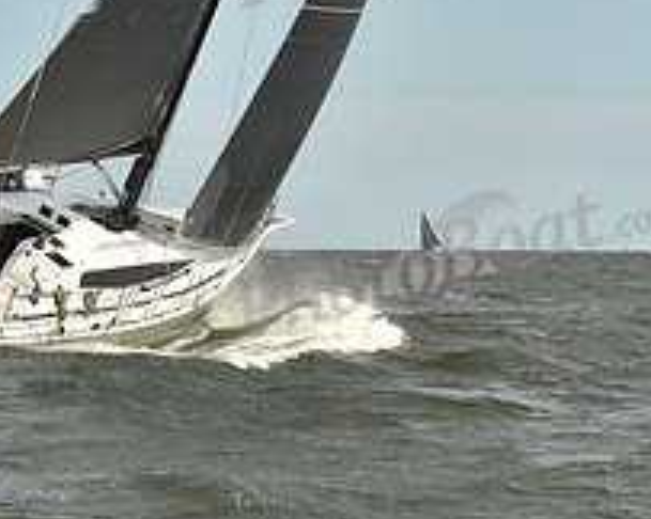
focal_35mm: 188
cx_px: 69
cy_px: 138
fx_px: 3619
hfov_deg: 10.2
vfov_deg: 8.2
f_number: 9
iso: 250
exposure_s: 1/800
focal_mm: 70
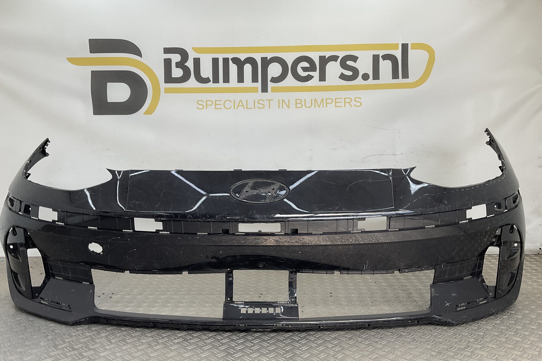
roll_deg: -0.2
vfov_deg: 42.3
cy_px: 194
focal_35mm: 31
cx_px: 266
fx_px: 467
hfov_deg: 60.3
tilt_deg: -4.8
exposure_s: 1/195
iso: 16
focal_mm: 3
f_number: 1.8
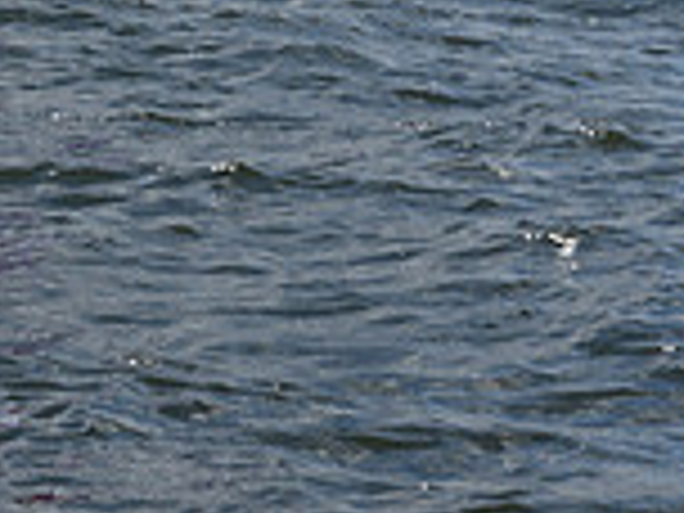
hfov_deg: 7.2
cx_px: 110
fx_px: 5434
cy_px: -783
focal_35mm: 275
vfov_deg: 5.2
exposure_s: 1/800
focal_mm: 75
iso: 250
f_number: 11
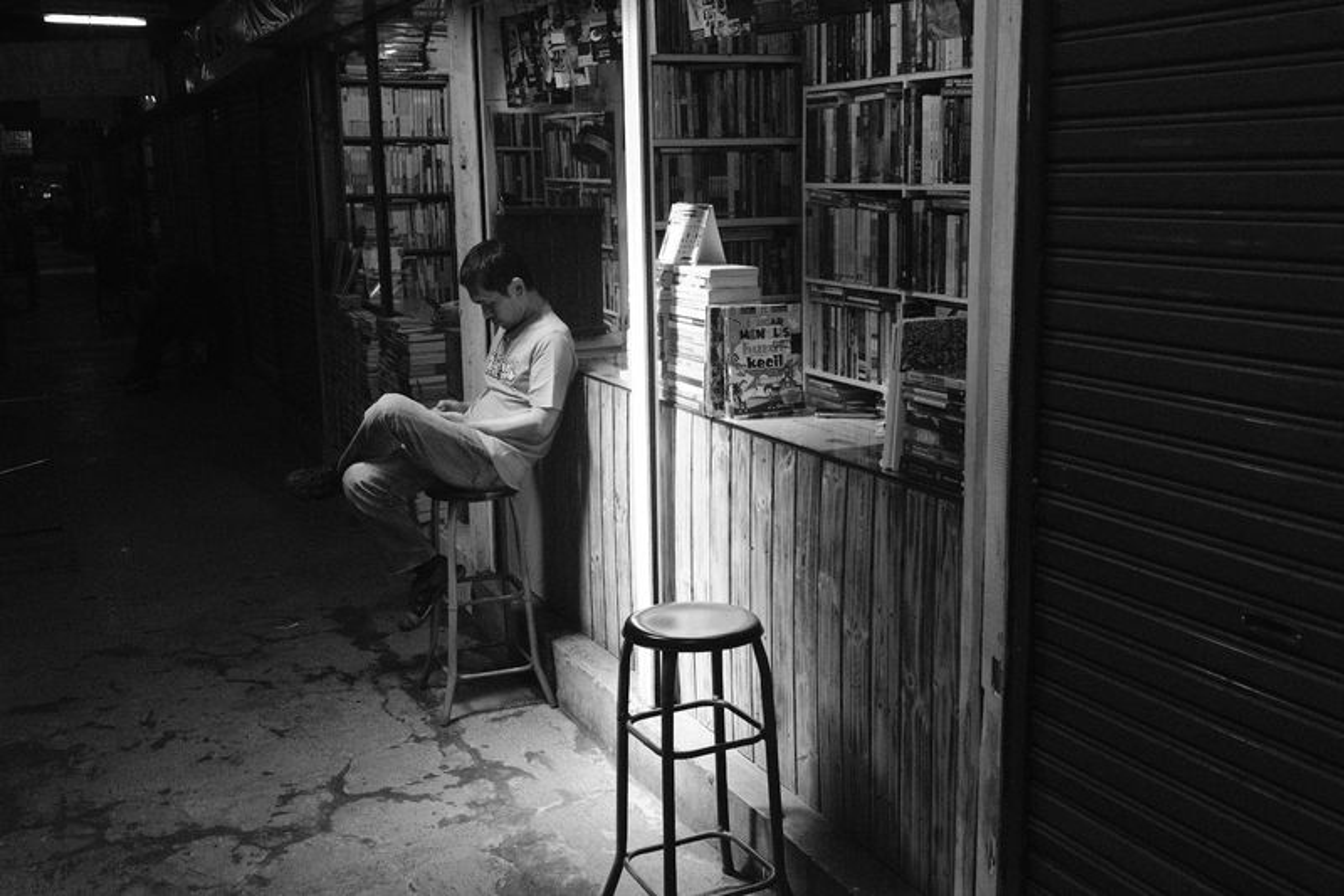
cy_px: 448
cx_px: 672
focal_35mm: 36
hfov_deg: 53.1
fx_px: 1344
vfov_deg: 36.9
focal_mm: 24.3
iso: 500
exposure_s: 1/30
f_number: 4.2
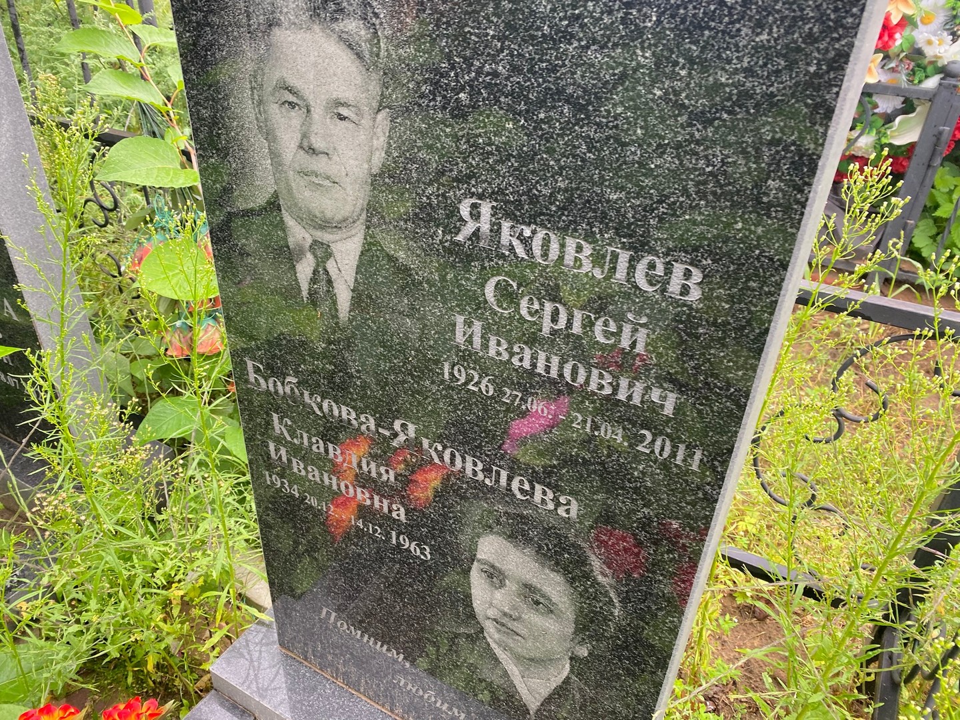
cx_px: 480
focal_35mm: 26
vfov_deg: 53.1
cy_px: 360
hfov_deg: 67.3
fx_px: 721
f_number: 1.8
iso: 80
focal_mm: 4.25
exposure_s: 1/122
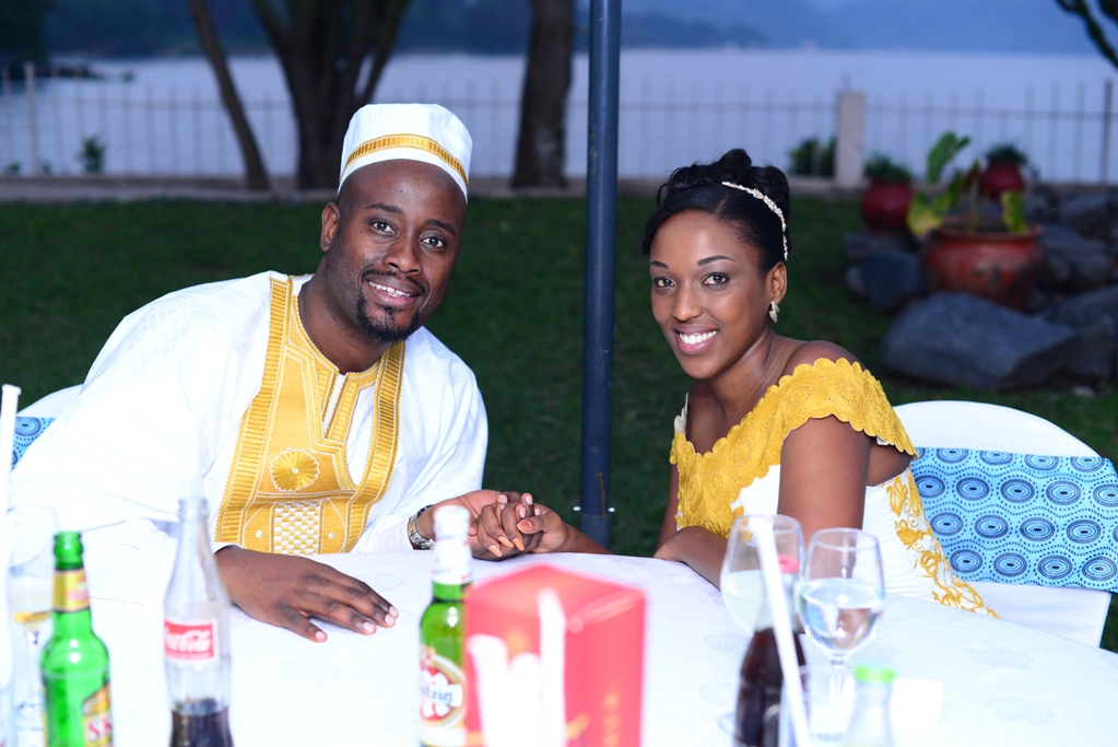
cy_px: 374
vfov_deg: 27.0
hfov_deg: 39.6
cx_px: 559
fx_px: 1553
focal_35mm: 50
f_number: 3.2
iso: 500
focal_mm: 50
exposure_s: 1/100
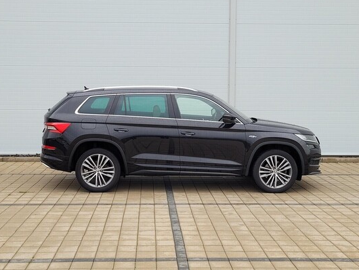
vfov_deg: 51.4
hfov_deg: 65.3
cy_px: 132
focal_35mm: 27
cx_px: 180
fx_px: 280
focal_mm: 5.4
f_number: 1.8
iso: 40
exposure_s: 1/190
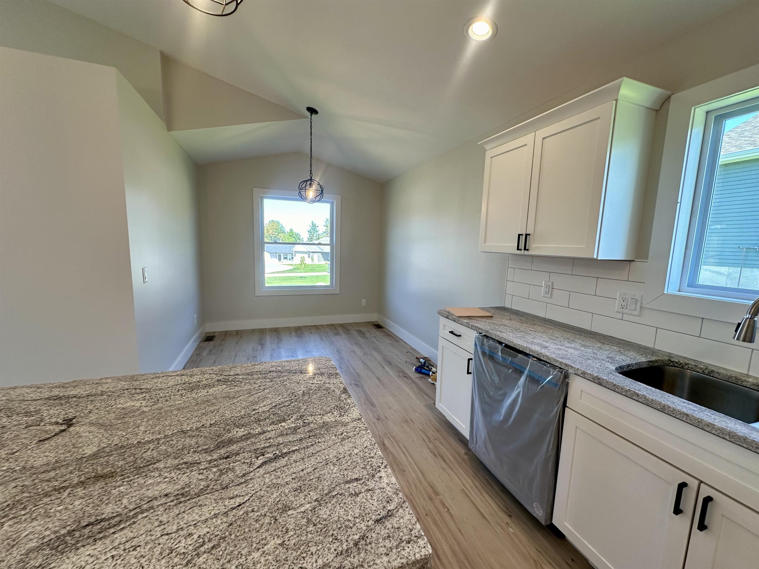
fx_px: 307
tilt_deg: -7.7
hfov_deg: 102.1
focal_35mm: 14
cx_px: 380
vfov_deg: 85.7
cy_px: 284
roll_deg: -2.1
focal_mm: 2.22
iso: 100
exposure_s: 1/120
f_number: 2.2
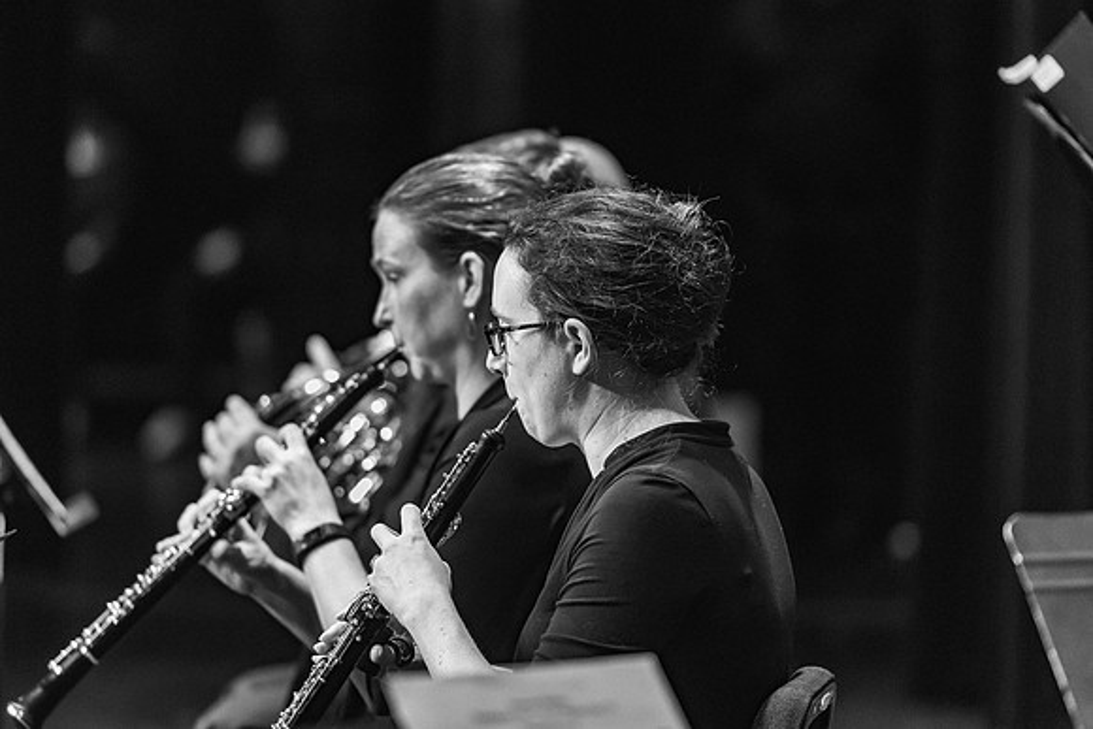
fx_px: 8503
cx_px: 546
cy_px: 364
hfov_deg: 7.4
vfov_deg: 4.9
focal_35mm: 280
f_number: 4
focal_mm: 280
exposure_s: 1/200
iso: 5600
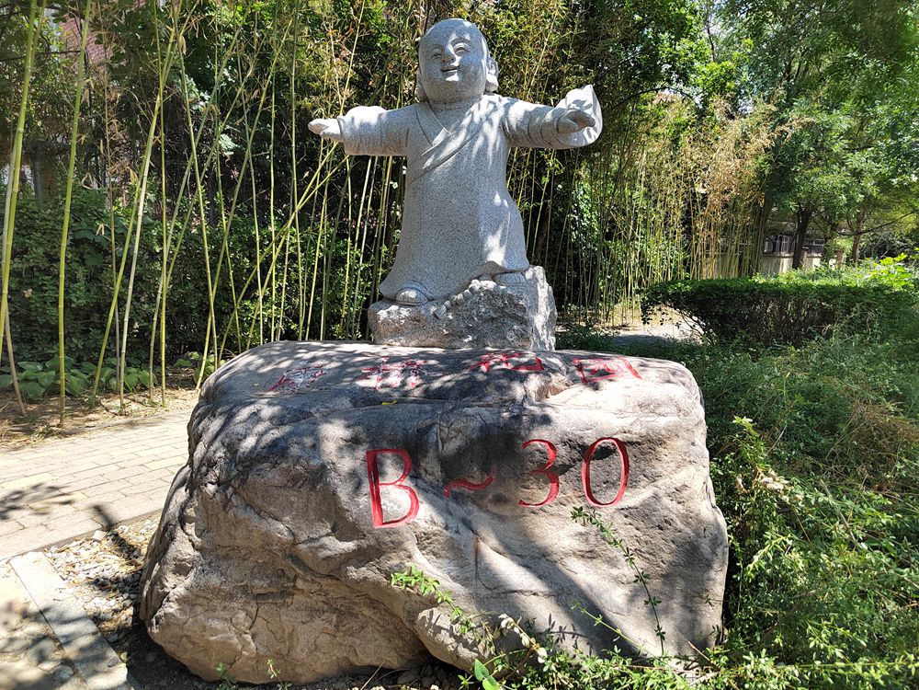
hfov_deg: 73.9
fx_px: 611
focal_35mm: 23
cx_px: 460
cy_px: 345
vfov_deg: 58.9
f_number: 1.9
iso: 441
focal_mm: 5.52
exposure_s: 1/1469
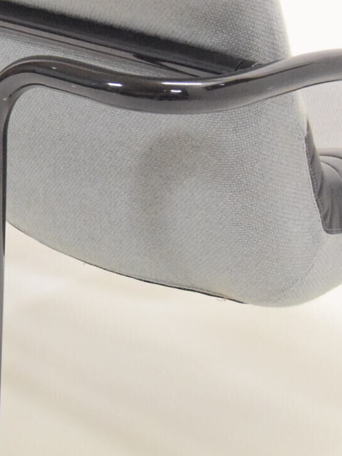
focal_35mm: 104
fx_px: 1370
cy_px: 159
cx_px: -2
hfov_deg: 14.0
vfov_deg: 18.8
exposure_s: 1/60
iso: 5000
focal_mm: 26
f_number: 4
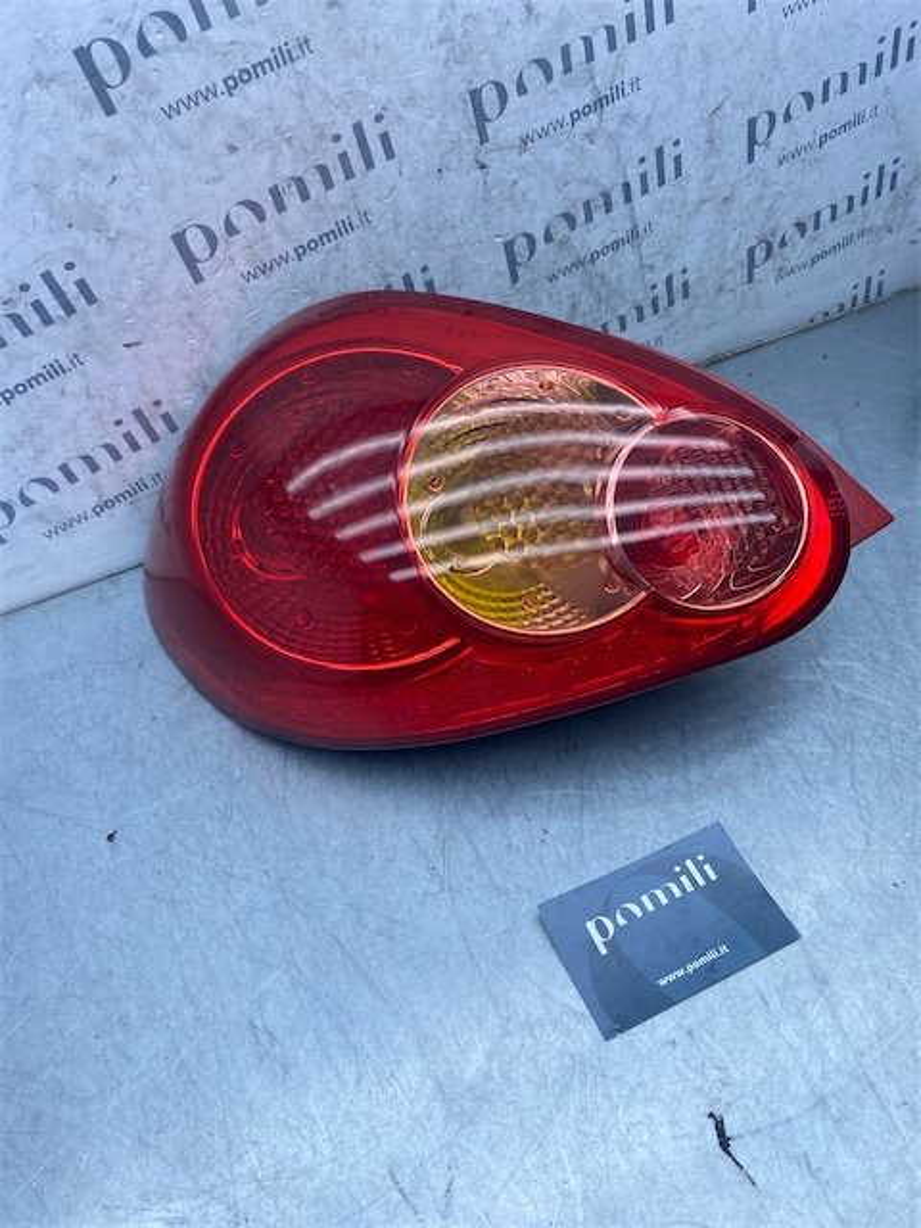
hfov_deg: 53.1
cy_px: 614
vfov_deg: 67.3
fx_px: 922
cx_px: 460
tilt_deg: -48.5
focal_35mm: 26
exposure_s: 1/858
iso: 32
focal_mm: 4.25
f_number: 1.8
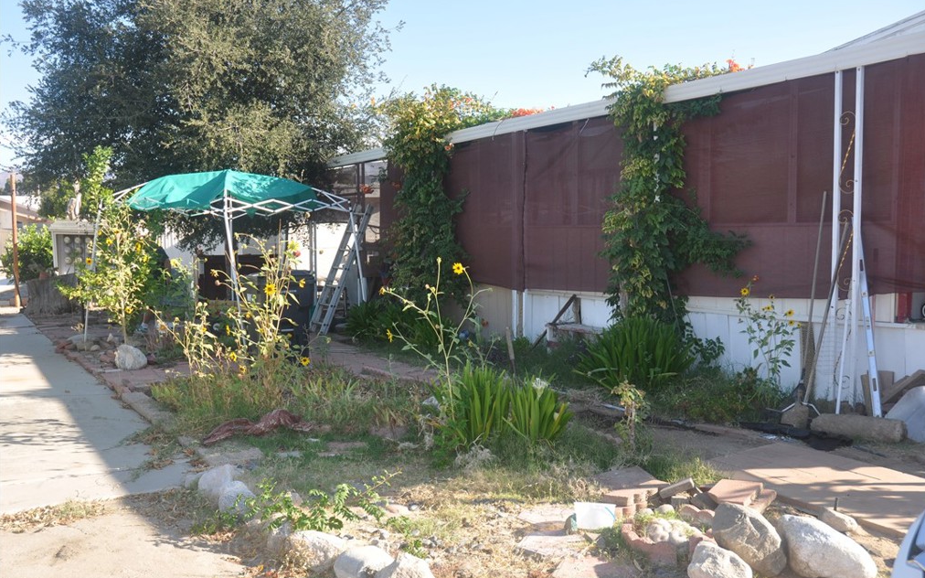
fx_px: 857
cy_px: 288
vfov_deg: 37.3
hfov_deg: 56.7
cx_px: 466
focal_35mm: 34
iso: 200
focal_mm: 22
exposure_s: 1/200
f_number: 5.6
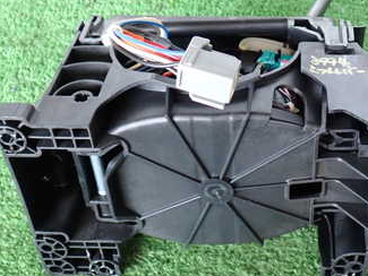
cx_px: 266
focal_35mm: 59
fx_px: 627
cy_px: 129
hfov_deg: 32.2
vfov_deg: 24.8
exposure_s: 1/30
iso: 200
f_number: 2.4
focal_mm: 5.79
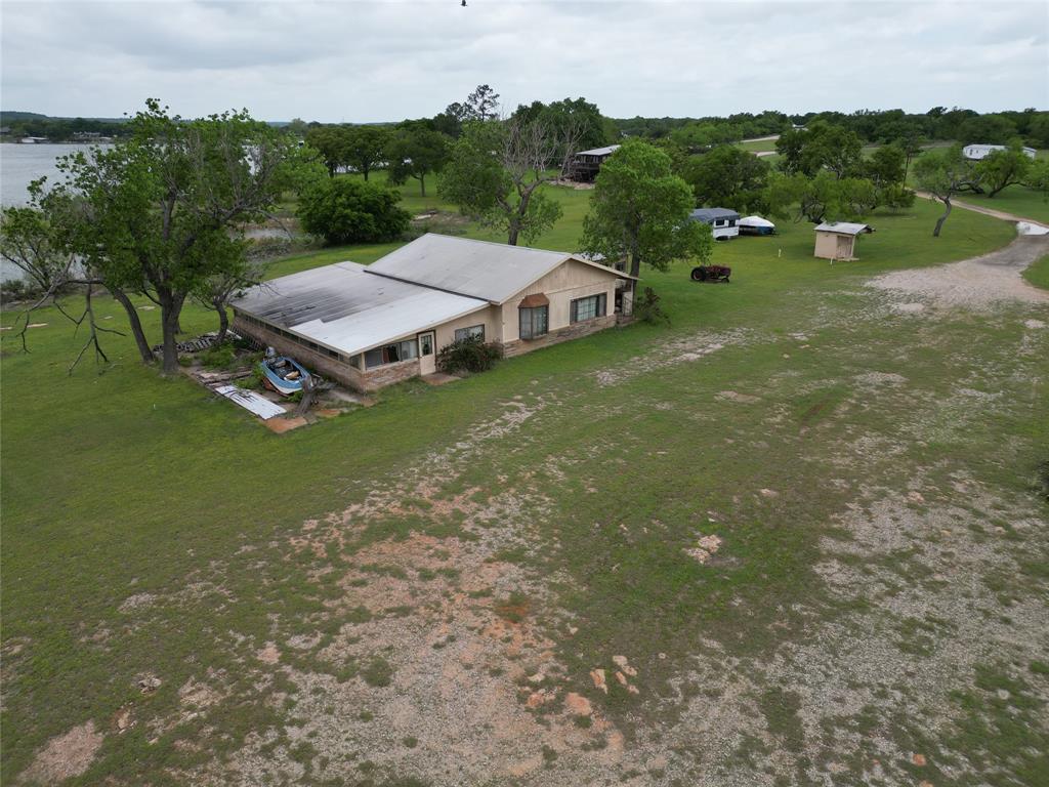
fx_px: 727
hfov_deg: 71.6
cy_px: 394
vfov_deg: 56.8
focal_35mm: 24
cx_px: 524
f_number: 1.7
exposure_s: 1/2000
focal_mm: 6.72
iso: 150
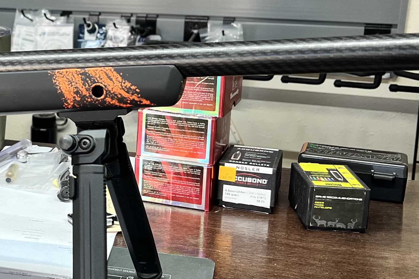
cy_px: 102
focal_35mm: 70
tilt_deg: -14.2
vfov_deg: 19.4
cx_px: -30
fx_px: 814
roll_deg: +0.6
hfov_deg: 26.8
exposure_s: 1/120
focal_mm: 5.7
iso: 125
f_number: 1.5
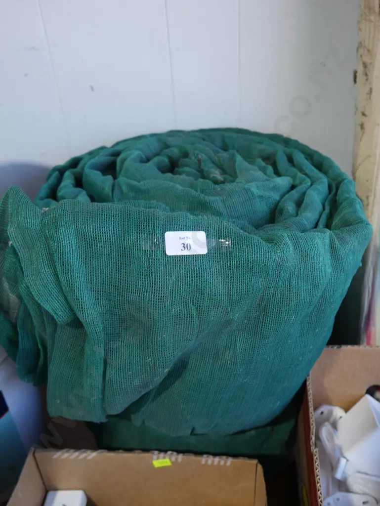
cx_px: 190
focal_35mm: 34
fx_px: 497
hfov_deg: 41.8
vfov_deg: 53.9
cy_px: 253
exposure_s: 1/60
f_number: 4
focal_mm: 17
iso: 200
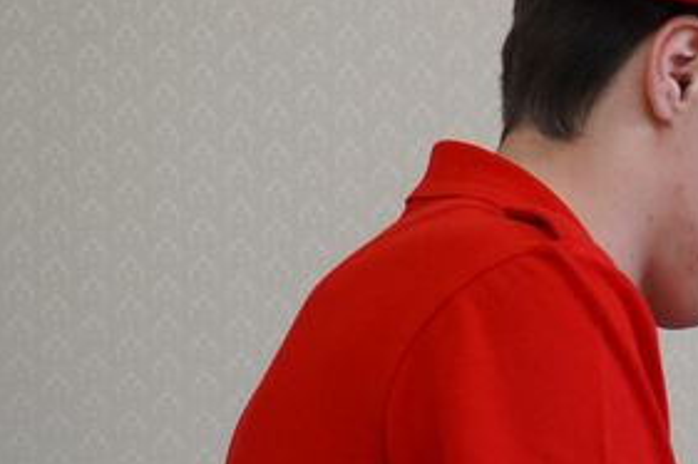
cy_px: 336
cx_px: 872
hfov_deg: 16.9
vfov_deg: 11.8
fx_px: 2237
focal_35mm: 115
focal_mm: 27
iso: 1600
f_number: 4
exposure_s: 1/160
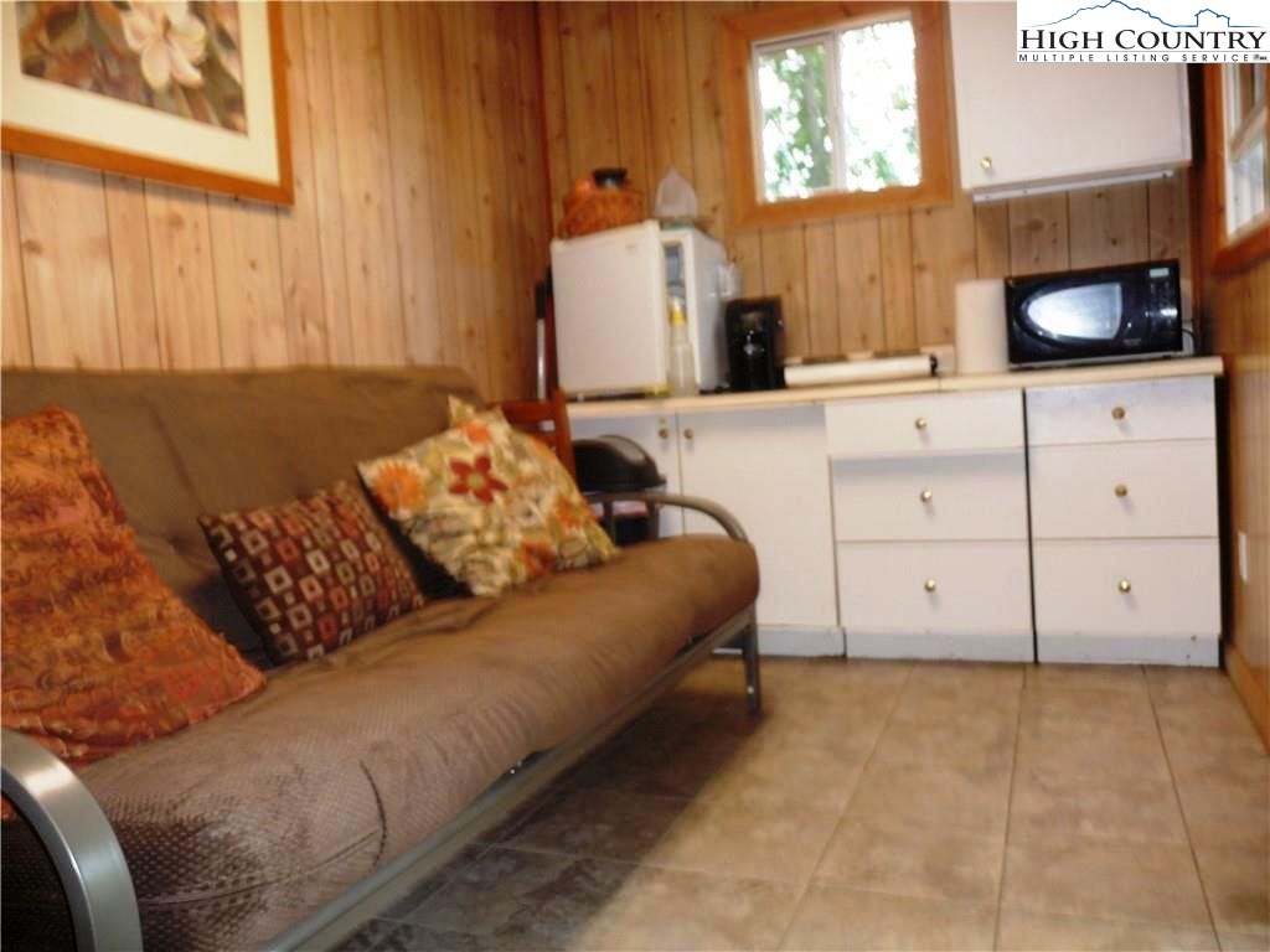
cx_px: 635
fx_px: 1027
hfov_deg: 63.4
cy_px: 476
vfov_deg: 49.7
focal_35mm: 28
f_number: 3.3
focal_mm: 4.7
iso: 125
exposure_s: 1/8
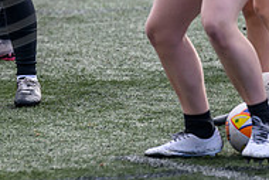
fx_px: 4554
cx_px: -31
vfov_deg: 2.3
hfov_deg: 3.4
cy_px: -93
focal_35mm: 609
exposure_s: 1/1600
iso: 1600
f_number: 4.5
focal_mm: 200
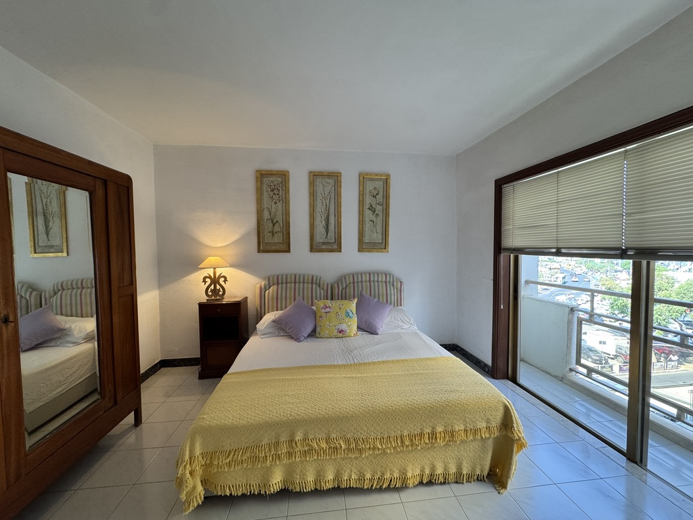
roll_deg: +0.3
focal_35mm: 14
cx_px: 346
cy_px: 260
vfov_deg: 85.7
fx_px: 280
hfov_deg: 102.1
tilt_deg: -2.3
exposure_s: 1/100
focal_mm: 2.22
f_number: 2.2
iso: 200
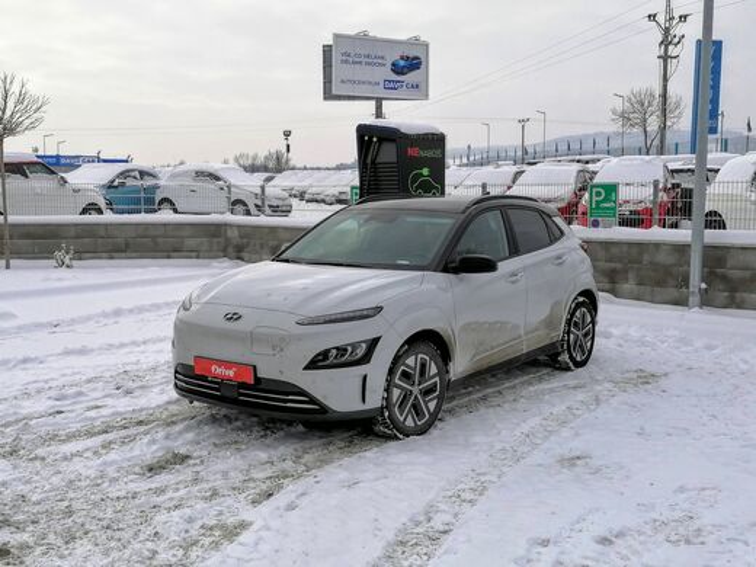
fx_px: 917
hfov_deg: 44.8
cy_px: 284
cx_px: 378
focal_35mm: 42
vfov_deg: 34.3
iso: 50
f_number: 1.8
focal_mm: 5.3
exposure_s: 1/2119
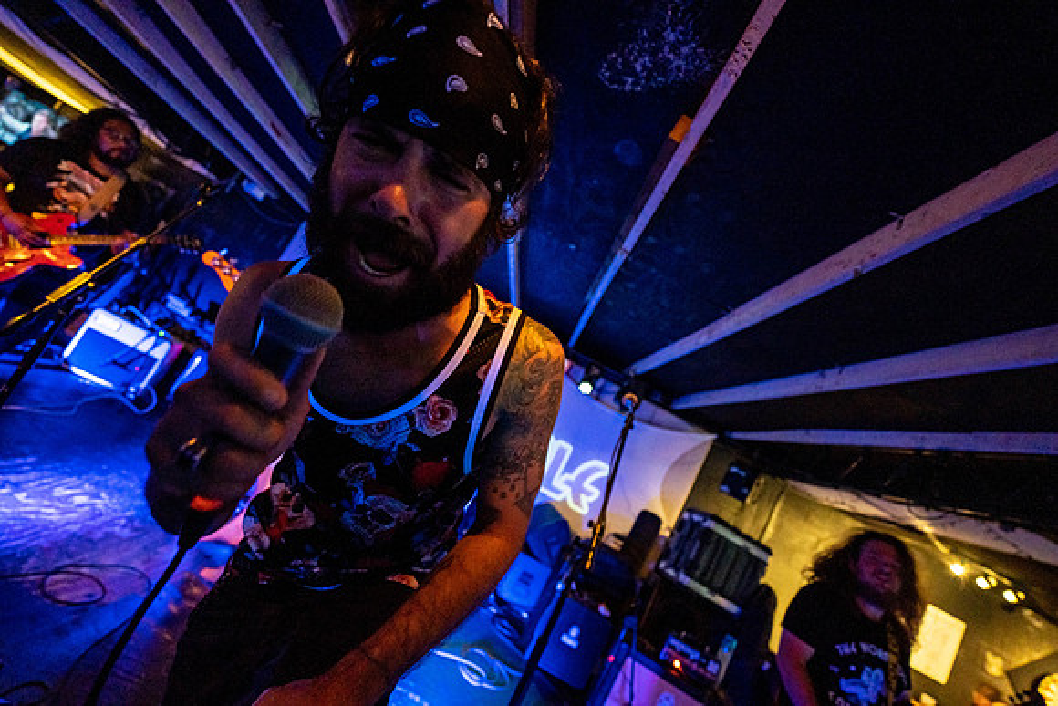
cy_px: 353
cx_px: 529
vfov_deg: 81.2
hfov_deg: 104.2
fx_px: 412
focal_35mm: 14
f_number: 2.8
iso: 3200
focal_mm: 14
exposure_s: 1/160
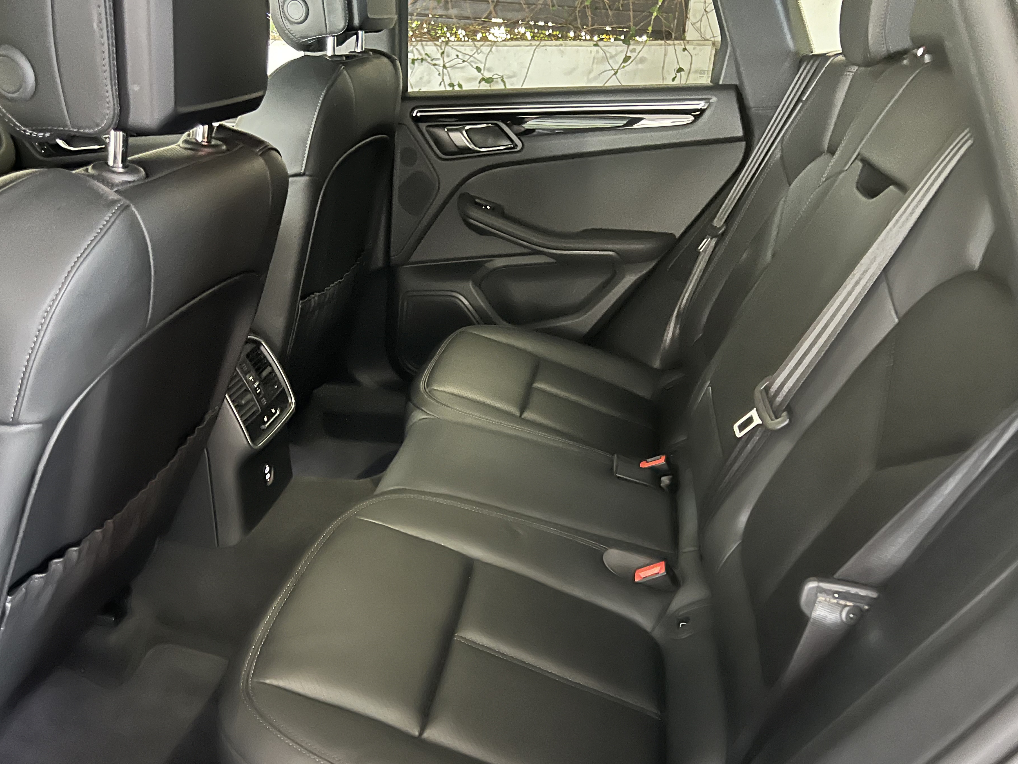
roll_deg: -3.8
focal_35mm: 29
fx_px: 853
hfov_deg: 61.6
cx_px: 471
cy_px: 425
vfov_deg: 48.1
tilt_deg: -24.6
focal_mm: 5.7
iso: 1000
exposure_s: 1/25
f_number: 1.5
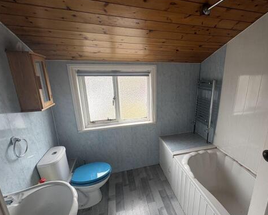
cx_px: 155
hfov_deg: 88.9
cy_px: 109
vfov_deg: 76.9
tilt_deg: -14.0
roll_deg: +0.9
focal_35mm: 17
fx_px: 135
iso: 50
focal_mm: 2.22
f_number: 2.2
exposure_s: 1/99
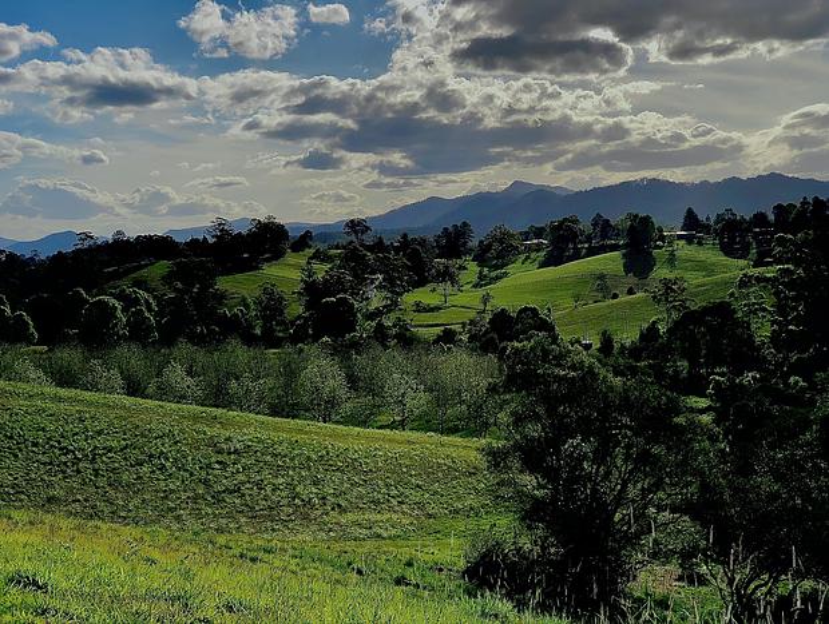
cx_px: 414
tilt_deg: -3.6
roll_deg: +1.6
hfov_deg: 33.7
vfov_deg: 25.7
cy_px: 312
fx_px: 1367
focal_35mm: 57
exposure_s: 1/2183
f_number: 2.8
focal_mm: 6.6
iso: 20
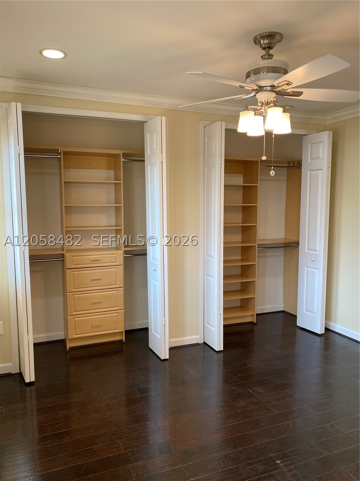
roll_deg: -0.4
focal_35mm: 26
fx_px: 361
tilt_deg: -4.6
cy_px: 240
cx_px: 180
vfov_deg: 67.3
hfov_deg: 53.1
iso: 125
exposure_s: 1/120
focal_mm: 4.25
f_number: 1.8
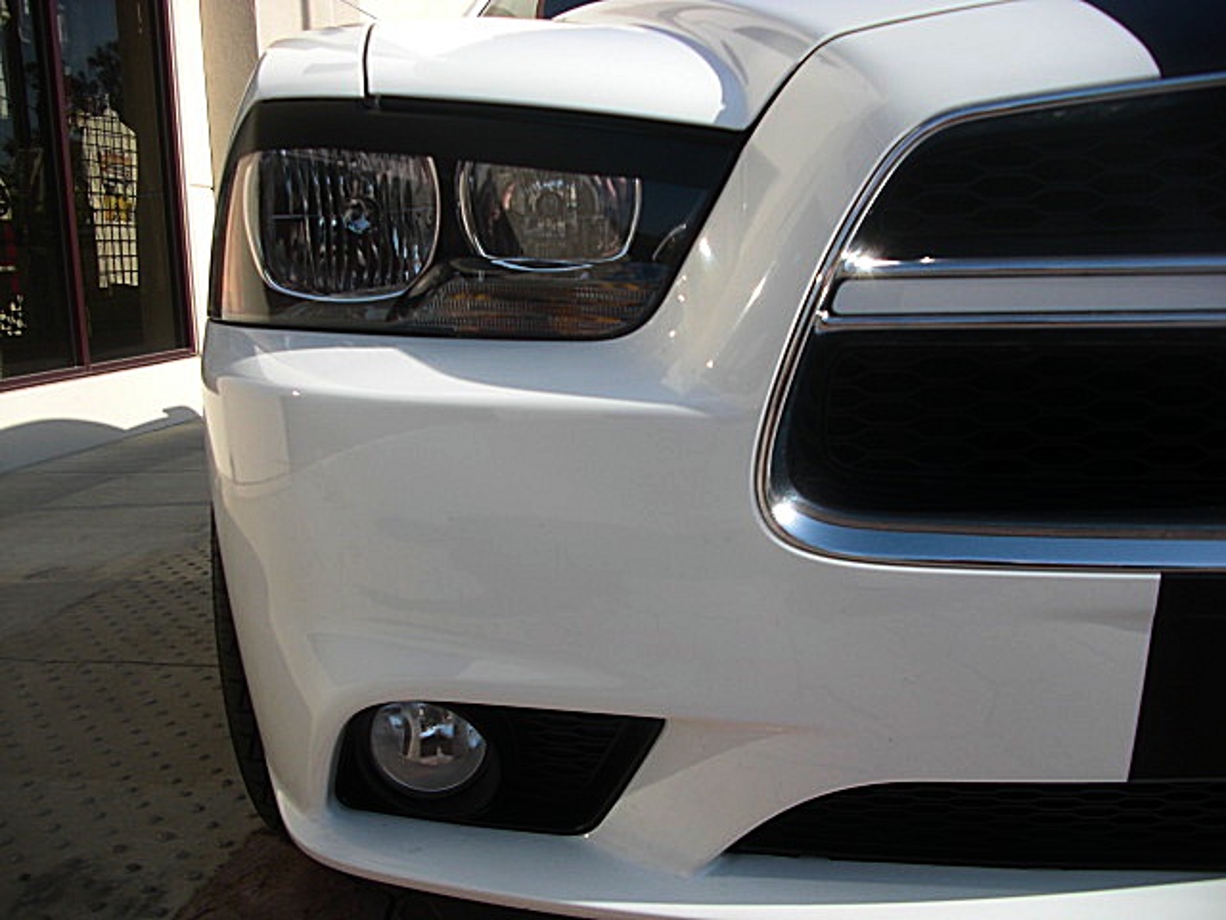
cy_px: 460
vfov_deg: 39.7
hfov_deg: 51.4
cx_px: 613
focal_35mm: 36
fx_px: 1275
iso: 50
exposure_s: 1/800
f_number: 2.8
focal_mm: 6.3
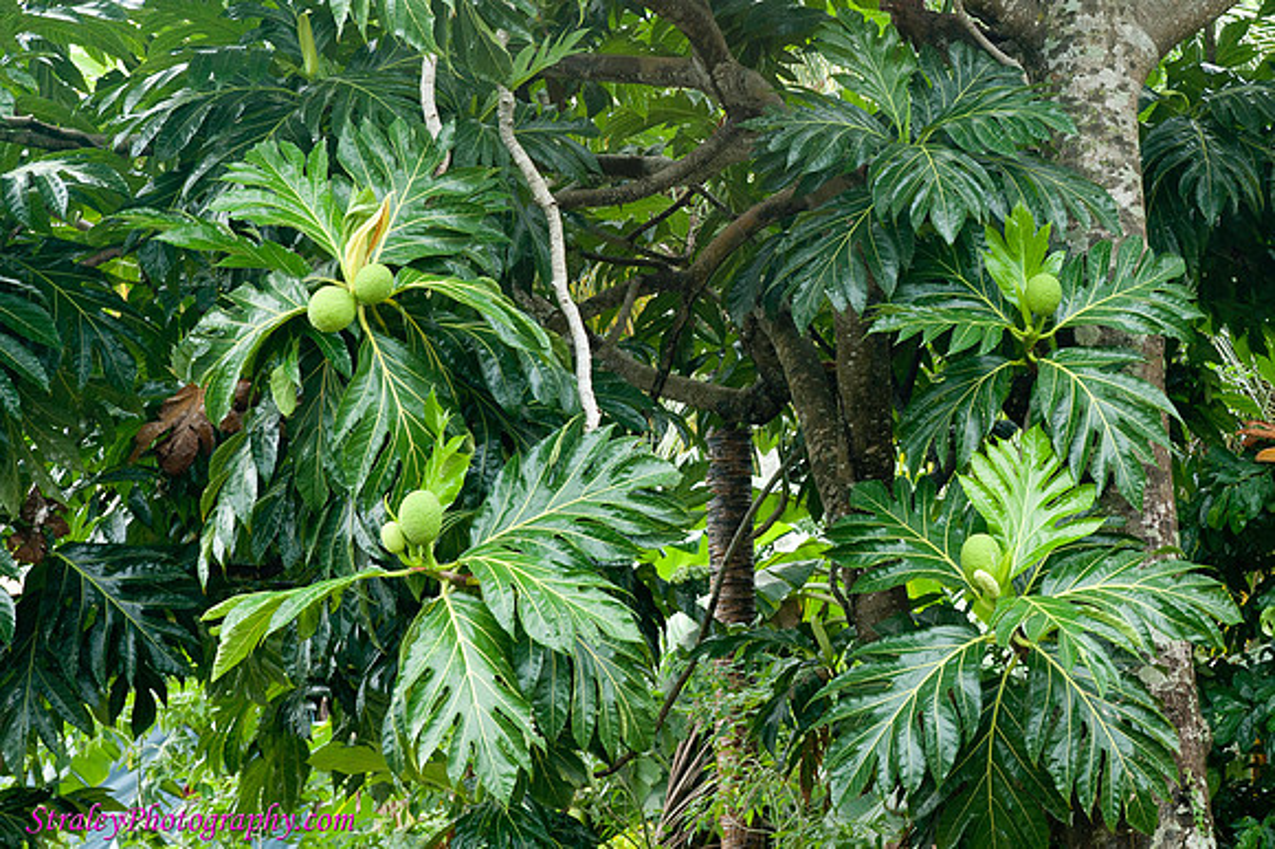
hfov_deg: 28.9
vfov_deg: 19.4
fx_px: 2478
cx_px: 638
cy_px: 424
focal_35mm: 70
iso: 800
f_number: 9.5
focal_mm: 70
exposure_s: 1/125
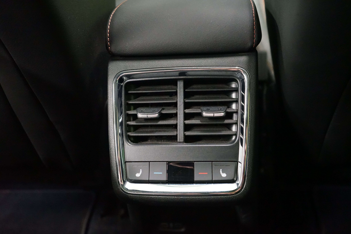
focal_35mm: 36
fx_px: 351
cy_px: 117
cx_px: 176
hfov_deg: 53.1
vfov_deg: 36.9
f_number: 4
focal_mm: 36
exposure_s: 1/20
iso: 6400
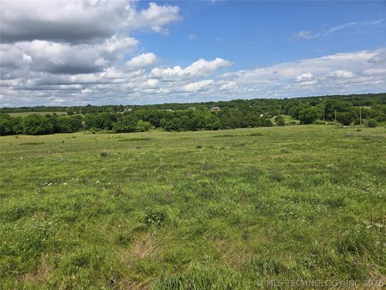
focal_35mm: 23
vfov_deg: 58.9
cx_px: 193
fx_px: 256
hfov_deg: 73.9
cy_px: 145
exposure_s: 1/1395
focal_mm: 6.3
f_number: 1.7
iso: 12
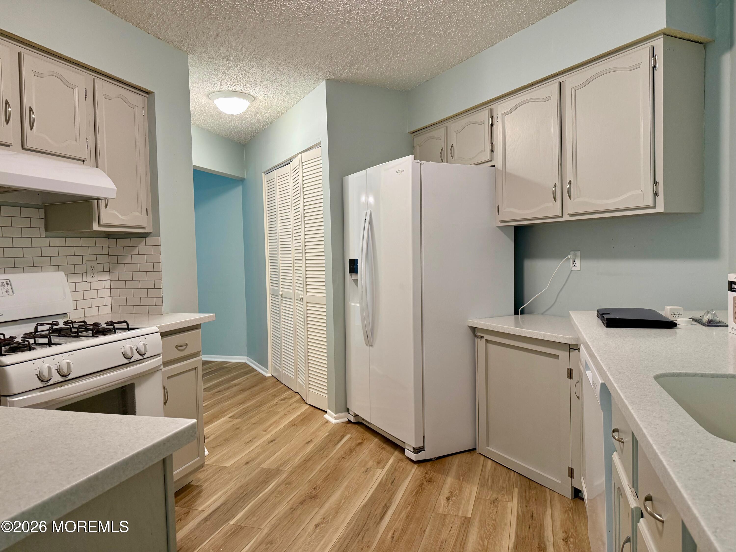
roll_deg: +1.5
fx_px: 510
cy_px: 276
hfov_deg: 71.6
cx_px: 368
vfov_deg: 56.8
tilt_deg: -2.3
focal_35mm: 24
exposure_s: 1/60
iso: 160
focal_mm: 6.76
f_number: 1.78
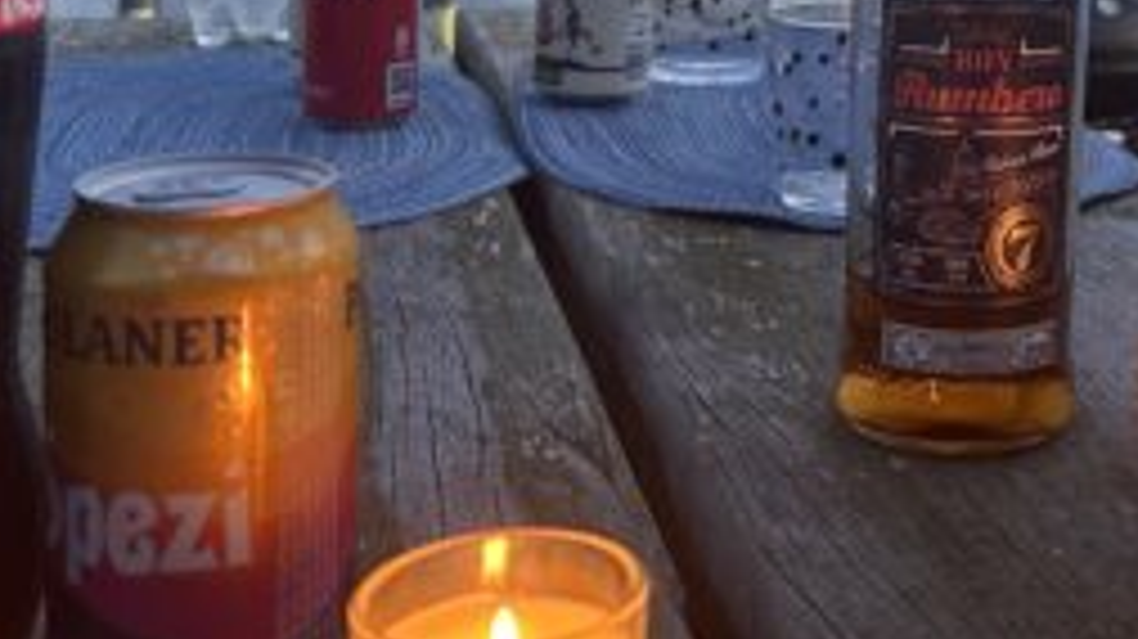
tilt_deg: -4.7
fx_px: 1870
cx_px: 985
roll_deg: -1.6
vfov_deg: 18.5
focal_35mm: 62
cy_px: -94
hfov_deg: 32.5
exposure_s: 1/92
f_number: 1.78
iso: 250
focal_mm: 6.86
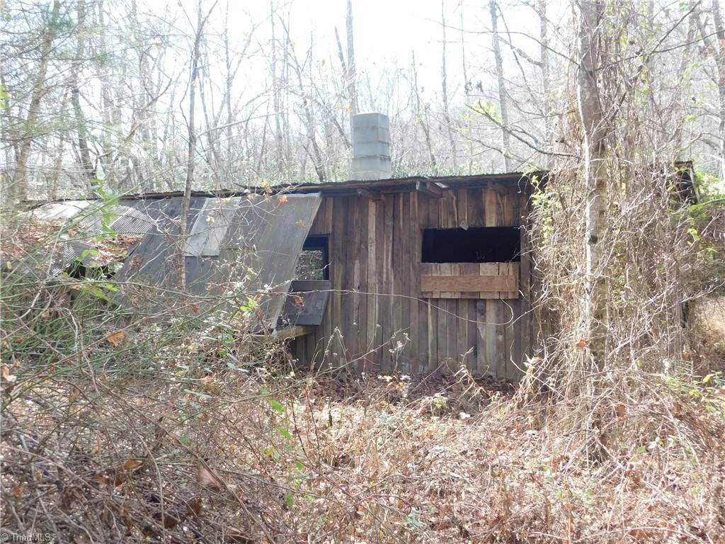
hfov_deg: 51.4
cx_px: 362
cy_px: 272
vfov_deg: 39.7
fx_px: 754
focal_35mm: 36
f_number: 3.5
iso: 125
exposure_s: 1/100
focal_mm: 6.3
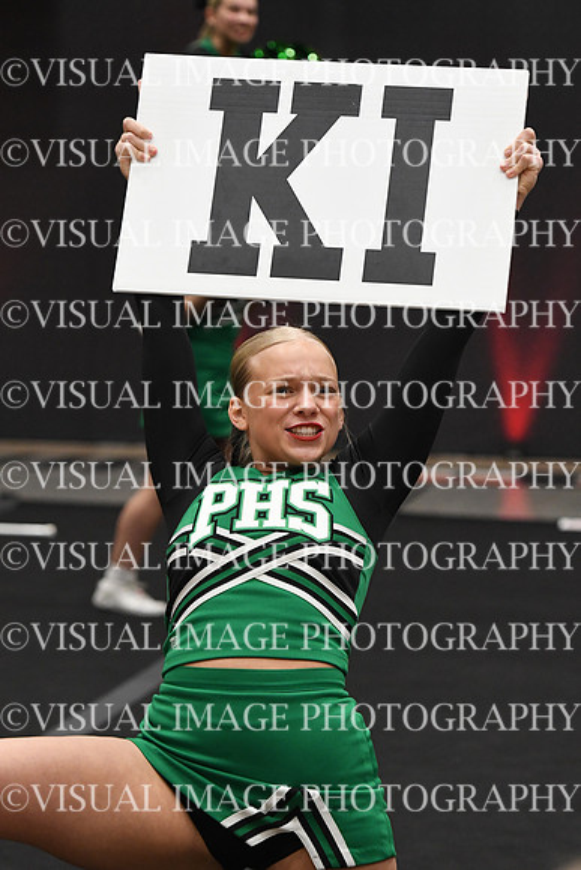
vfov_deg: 13.7
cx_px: 290
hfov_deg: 9.2
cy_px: 435
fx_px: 3629
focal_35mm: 150
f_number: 4
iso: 4000
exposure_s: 1/400
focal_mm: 100
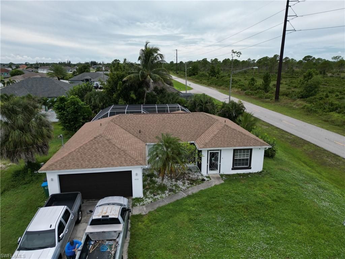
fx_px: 239
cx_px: 172
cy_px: 130
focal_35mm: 24
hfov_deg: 71.6
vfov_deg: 56.8
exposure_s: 1/3000
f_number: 1.7
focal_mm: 6.72
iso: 120
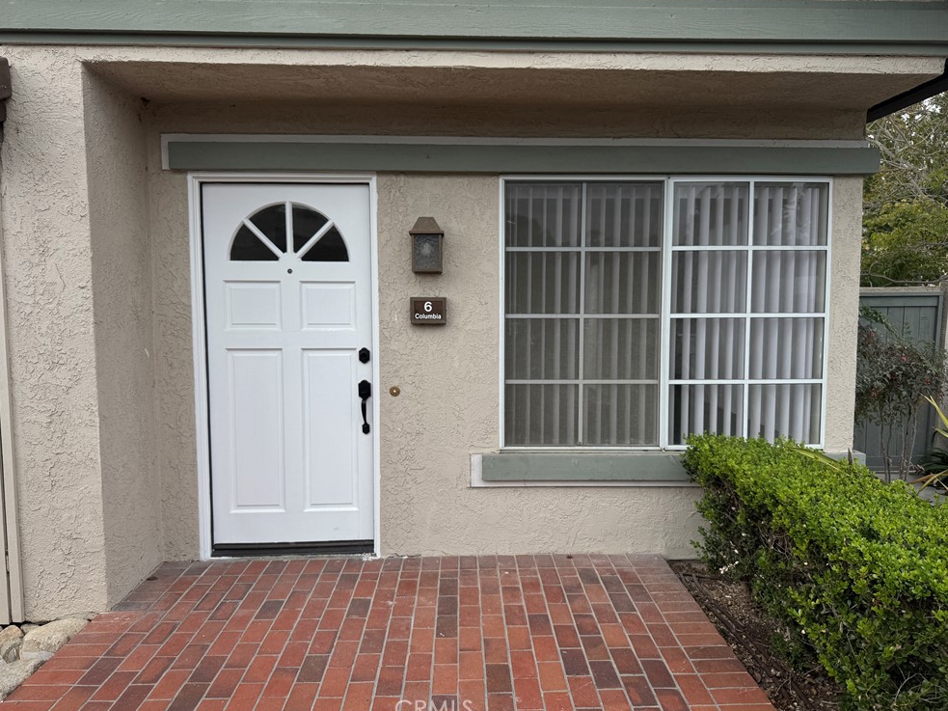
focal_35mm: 25
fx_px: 685
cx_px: 484
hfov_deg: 69.4
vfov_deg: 54.9
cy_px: 352
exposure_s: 1/2710
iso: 80
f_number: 1.78
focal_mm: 6.76
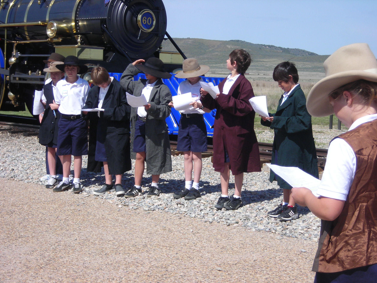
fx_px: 991
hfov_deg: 21.5
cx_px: 190
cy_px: 143
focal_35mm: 91
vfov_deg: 16.2
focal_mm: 14.8
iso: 50
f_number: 9.1
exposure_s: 1/112
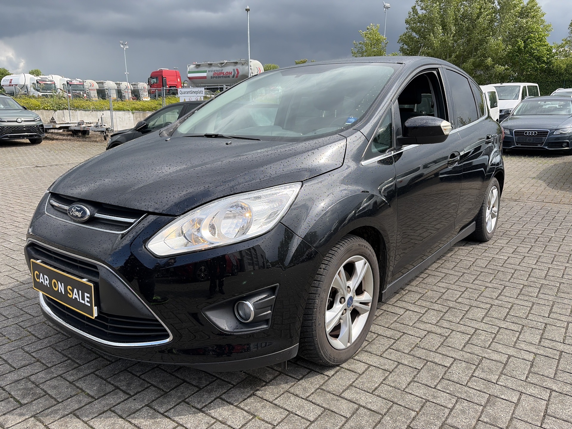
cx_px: 286
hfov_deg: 67.3
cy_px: 214
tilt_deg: -14.0
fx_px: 430
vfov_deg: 53.1
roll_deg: -0.3
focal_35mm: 26
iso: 64
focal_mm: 5.96
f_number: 1.6
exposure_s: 1/1706
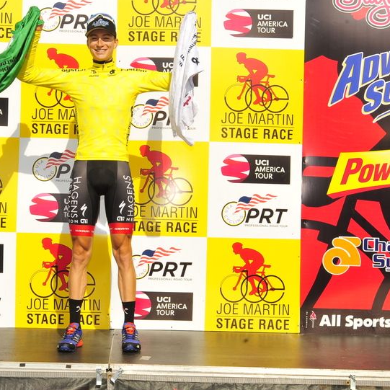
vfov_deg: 26.1
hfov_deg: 26.0
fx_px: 841
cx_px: 136
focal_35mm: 66
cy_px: 181
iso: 200
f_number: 14
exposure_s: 1/250
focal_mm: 35
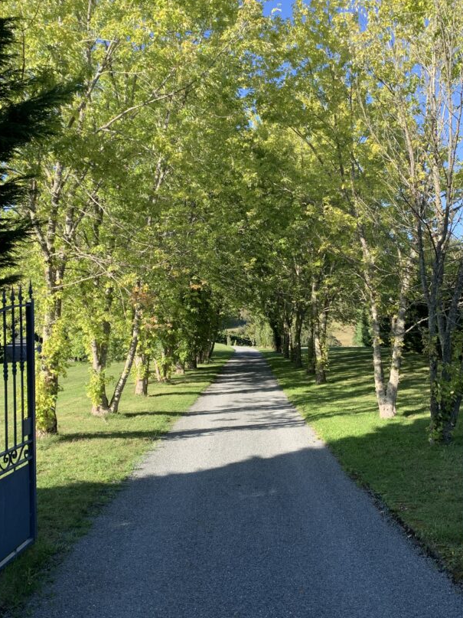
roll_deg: -1.4
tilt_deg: -2.3
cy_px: 336
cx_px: 234
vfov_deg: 55.3
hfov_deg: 42.9
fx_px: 589
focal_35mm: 33
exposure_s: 1/523
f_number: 1.8
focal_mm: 4.25
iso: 25
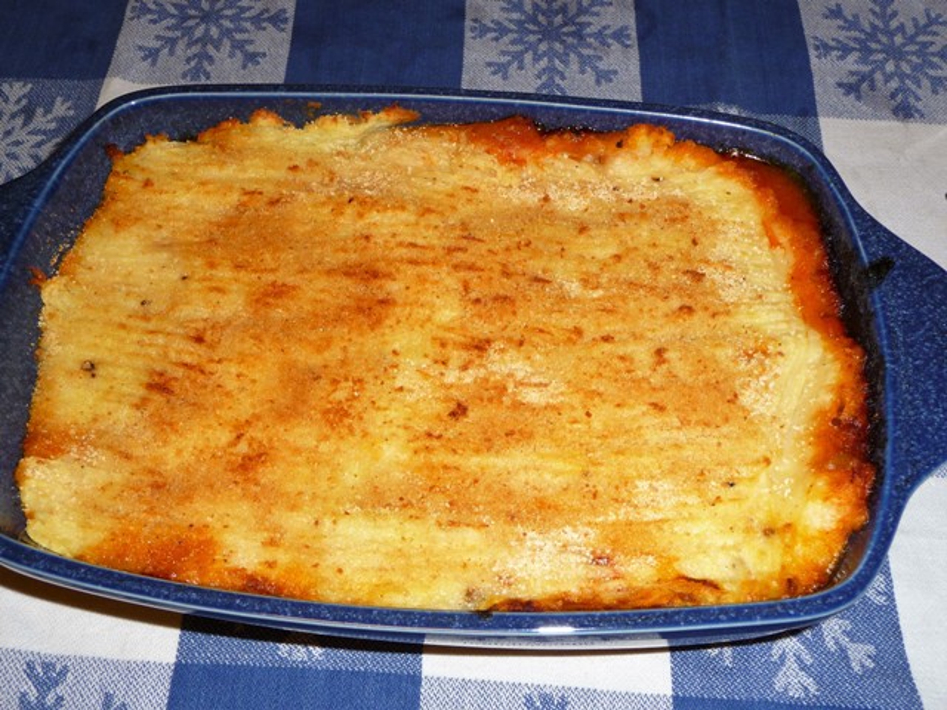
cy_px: 355
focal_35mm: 40
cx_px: 474
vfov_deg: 36.0
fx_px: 1094
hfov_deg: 46.8
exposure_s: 1/30
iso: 100
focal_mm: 6.7
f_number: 3.9
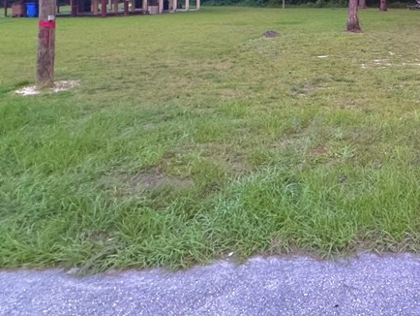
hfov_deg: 47.4
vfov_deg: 37.7
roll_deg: -0.1
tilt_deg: -0.5
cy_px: -10
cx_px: 405
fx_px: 401
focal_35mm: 33
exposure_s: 1/60
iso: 800
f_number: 2.2
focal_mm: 2.22
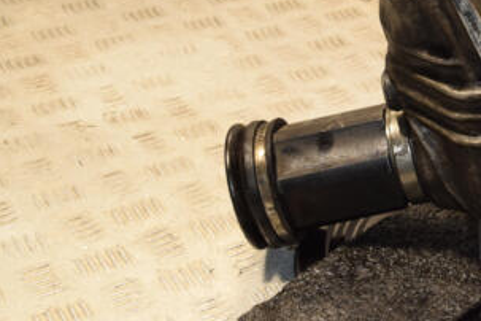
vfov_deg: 13.4
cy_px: 29
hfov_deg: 19.8
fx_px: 1349
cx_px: 449
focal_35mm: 101
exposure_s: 1/200
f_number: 6.3
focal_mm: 34
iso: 800
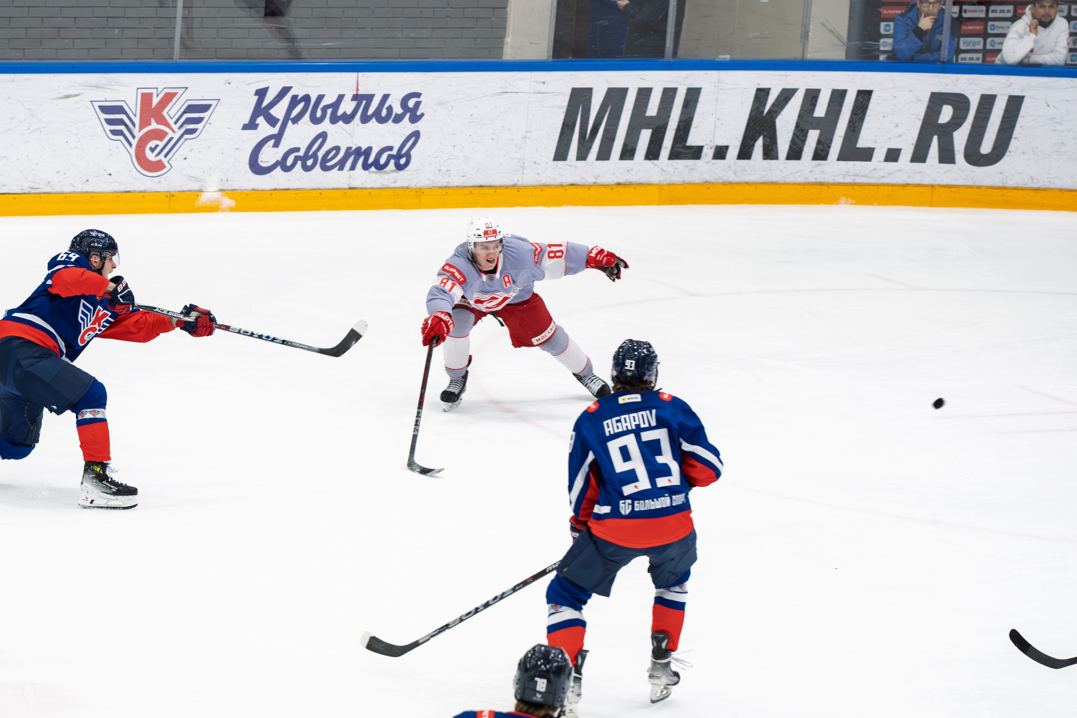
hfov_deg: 10.5
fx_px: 5864
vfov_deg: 7.0
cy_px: 434
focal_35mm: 196
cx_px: 386
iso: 2200
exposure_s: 1/1000
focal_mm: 120
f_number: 4
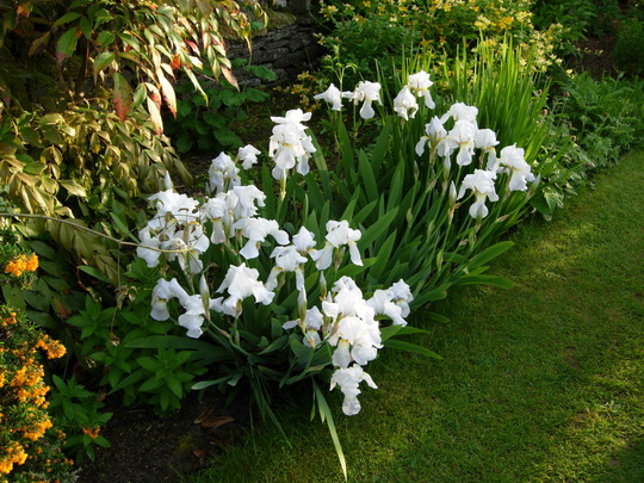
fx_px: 670
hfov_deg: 51.4
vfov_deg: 39.7
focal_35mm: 36
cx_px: 322
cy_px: 242
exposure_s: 1/104
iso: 50
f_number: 3.8
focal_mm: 7.5
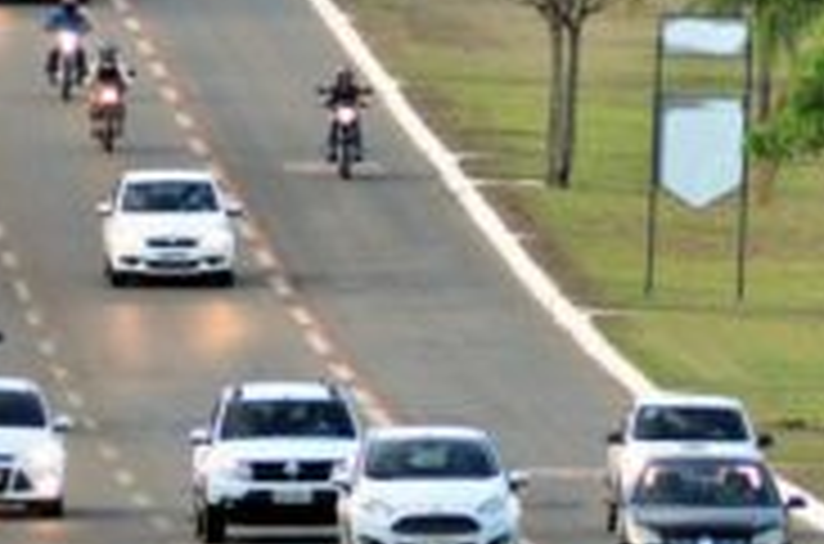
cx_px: 576
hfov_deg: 1.9
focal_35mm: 1109
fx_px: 25318
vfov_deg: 1.2
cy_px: 348
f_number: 6.3
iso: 1600
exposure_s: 1/160
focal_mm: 300
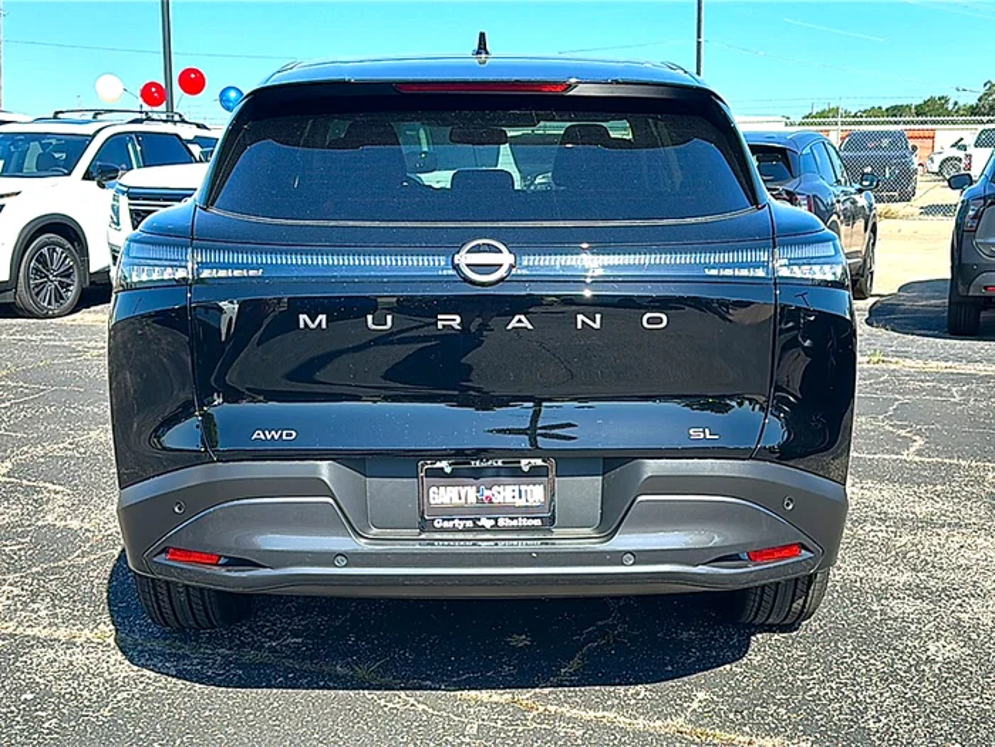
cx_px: 498
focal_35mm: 38
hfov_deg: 49.0
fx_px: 1092
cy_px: 374
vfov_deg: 37.7
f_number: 1.78
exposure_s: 1/1757
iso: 80
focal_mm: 6.86
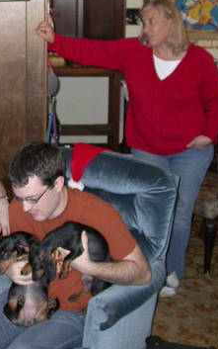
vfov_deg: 28.2
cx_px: -7
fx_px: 693
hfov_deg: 17.4
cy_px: 144
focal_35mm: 73
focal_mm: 7.85
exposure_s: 1/60
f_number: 2.6
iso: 200
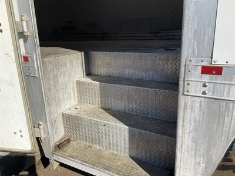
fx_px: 197
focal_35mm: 29
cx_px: 118
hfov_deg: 61.7
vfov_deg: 48.2
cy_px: 88
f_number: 1.8
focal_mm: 3
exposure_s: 1/1912
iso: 25
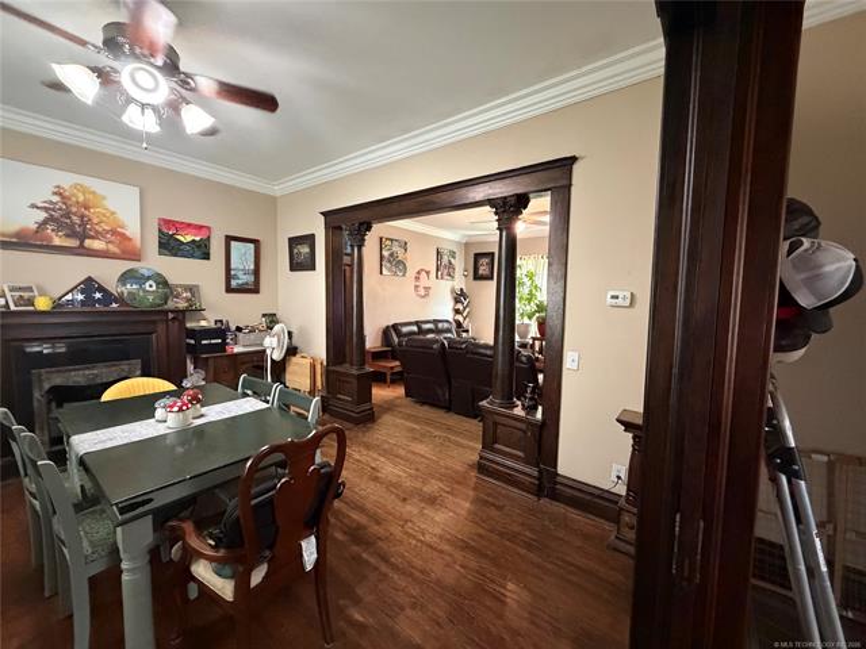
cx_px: 433
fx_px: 350
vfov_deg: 85.7
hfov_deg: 102.1
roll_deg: -1.7
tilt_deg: -5.2
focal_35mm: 14
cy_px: 324
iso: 1000
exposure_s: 1/60
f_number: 2.2
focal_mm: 2.22
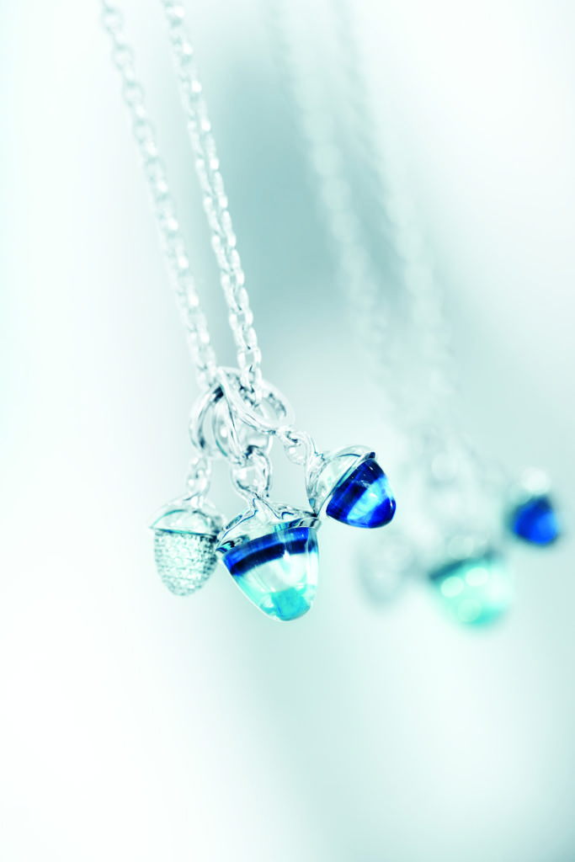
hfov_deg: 13.7
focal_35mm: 100
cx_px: 288
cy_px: 431
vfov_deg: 20.4
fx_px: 2395
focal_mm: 100
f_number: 4.5
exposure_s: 1/125
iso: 400
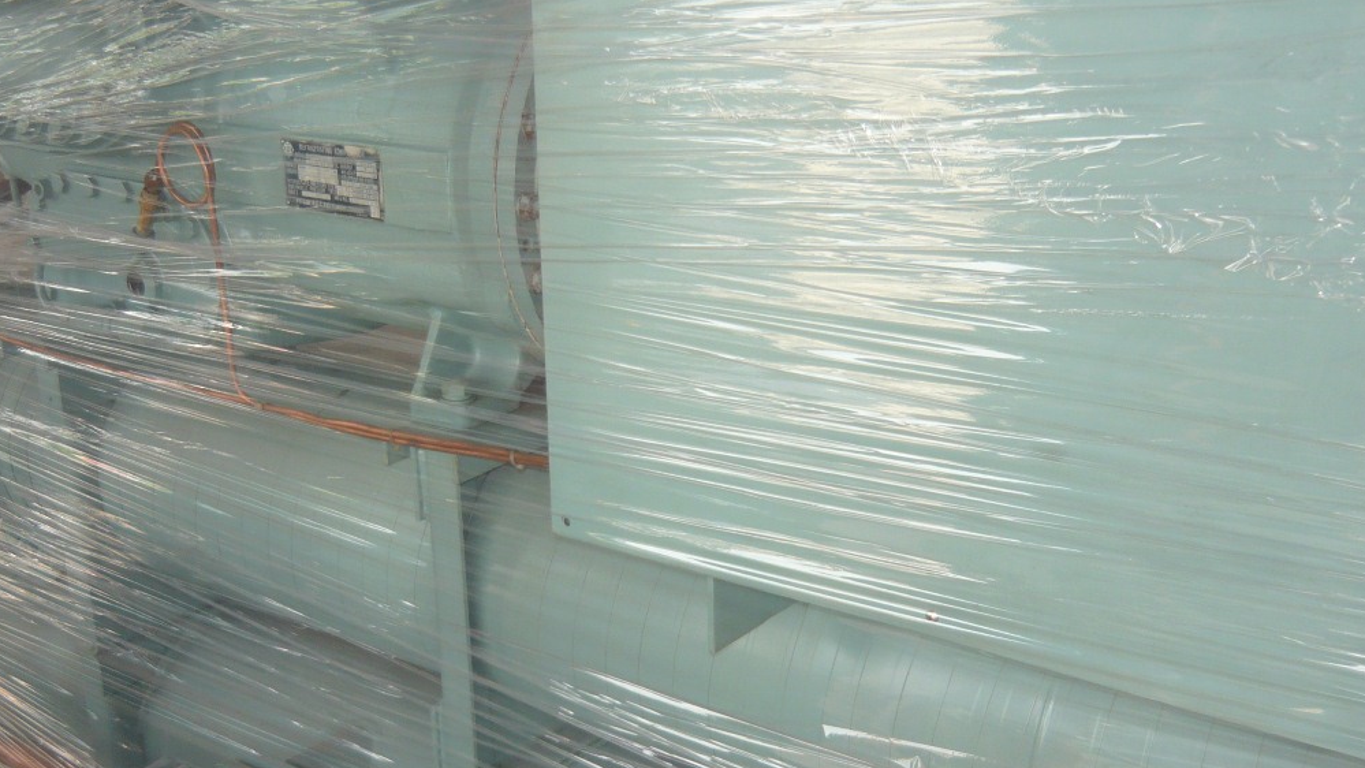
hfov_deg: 43.7
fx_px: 1701
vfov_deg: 25.4
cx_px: 646
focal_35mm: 47
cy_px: 442
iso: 100
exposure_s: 1/125
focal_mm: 5.5
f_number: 2.8
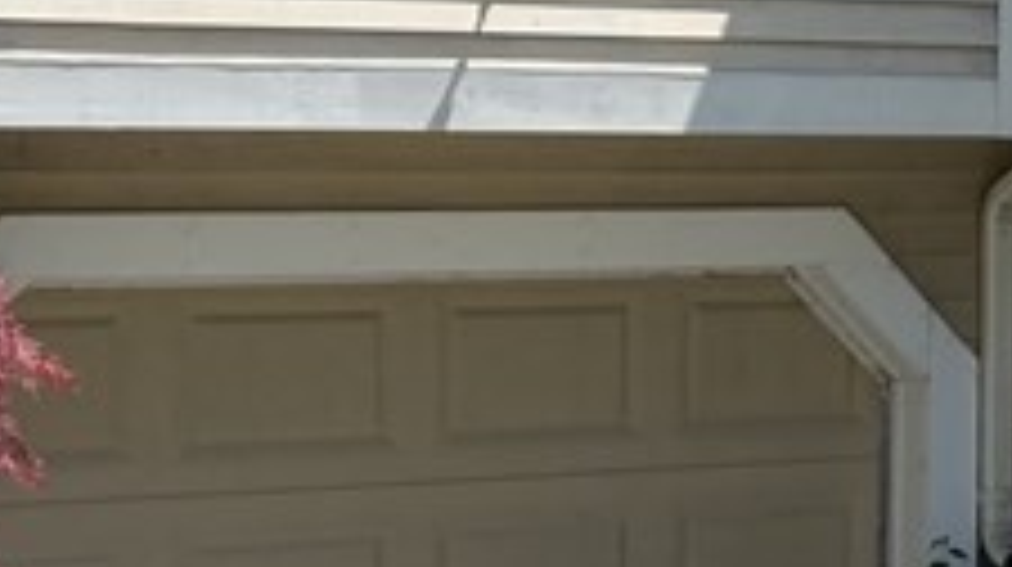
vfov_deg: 9.4
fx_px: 3458
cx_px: 1691
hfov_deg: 14.9
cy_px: 230
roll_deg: -1.2
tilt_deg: -2.4
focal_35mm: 129
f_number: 1.8
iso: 32
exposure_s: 1/1961
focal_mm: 4.25
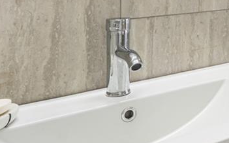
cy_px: -25
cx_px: 369
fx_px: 405
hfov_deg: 23.2
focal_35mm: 65
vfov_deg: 19.0
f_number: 8
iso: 320
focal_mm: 14
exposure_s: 1/13
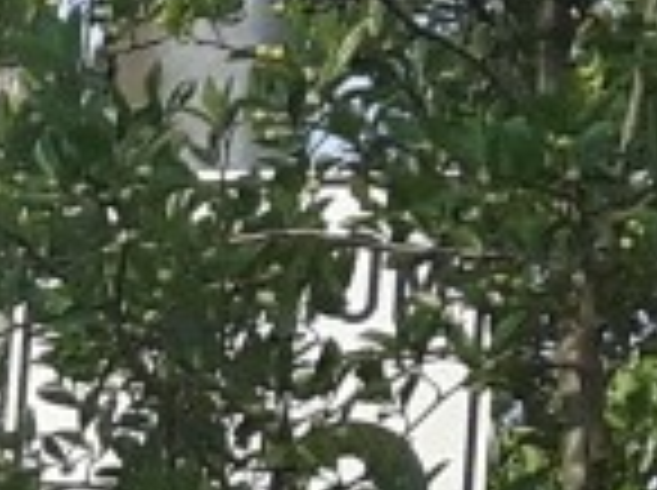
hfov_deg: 7.6
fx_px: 4131
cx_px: -1476
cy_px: 1434
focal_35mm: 218
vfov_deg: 6.3
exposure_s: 1/760
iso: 40
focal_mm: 3.7
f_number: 1.9
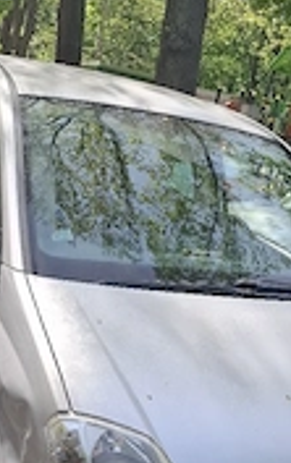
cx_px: 123
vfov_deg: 36.2
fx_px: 696
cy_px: 332
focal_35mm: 55
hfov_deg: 23.6
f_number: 1.8
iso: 50
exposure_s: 1/909
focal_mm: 5.54
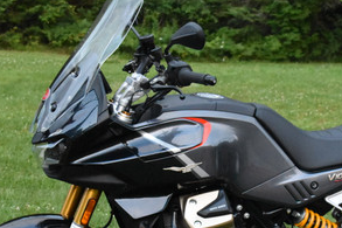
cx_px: 228
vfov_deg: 13.0
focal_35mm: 105
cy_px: 171
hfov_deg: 19.4
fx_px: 997
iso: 7200
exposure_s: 1/60
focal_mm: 32
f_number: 4.2
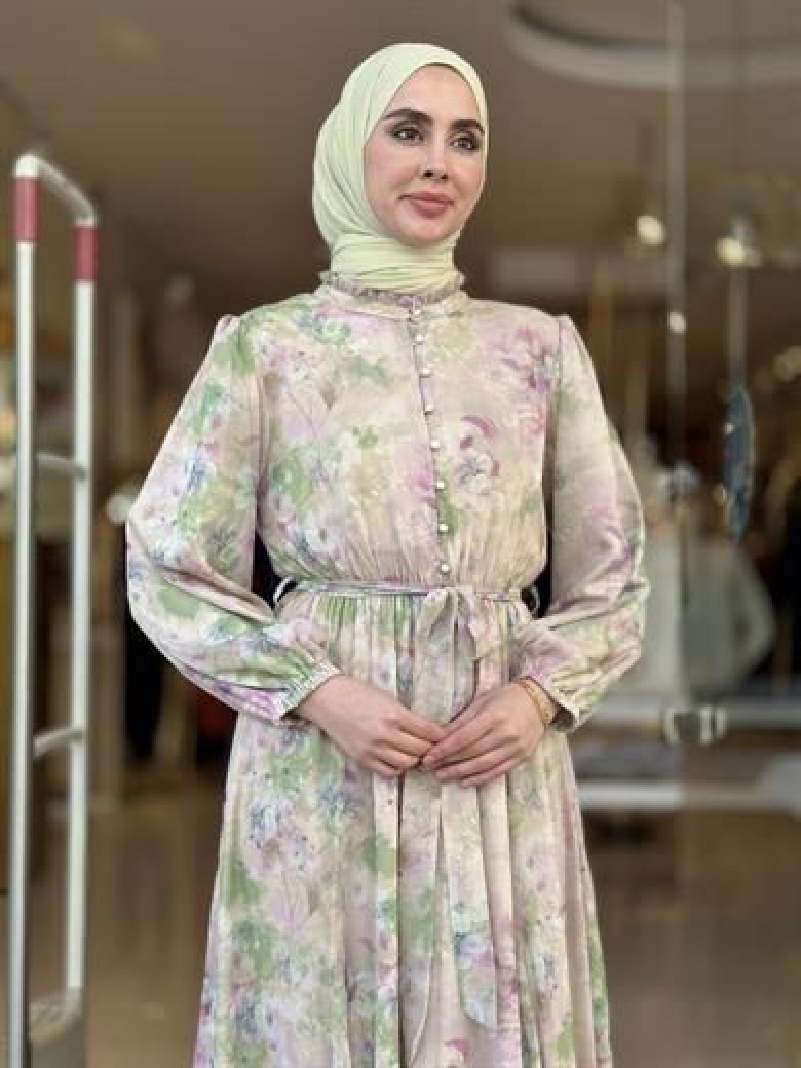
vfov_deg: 39.7
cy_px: 534
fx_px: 1481
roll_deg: +0.0
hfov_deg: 30.3
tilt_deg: +1.8
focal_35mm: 48
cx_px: 400
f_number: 1.78
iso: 80
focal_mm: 6.86
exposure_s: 1/756
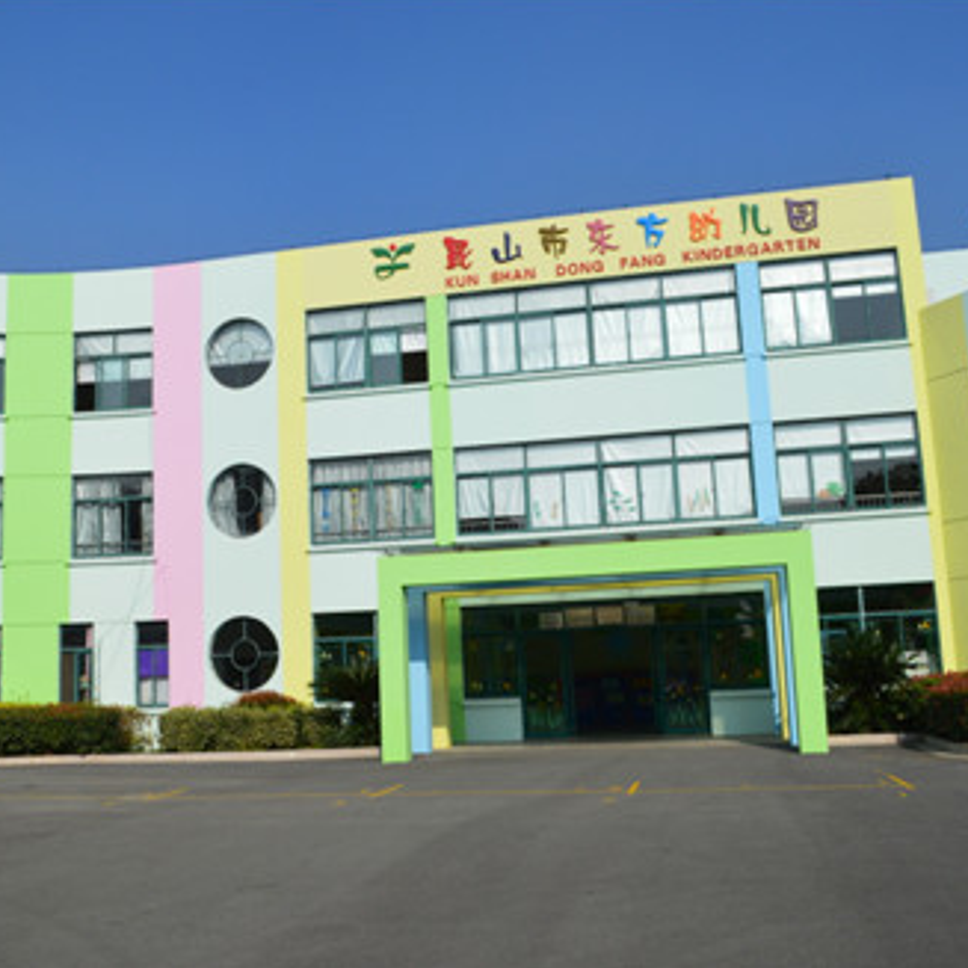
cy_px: 483
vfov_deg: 47.2
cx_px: 391
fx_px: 1107
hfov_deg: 47.0
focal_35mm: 35
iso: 250
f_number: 11
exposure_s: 1/500
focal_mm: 18
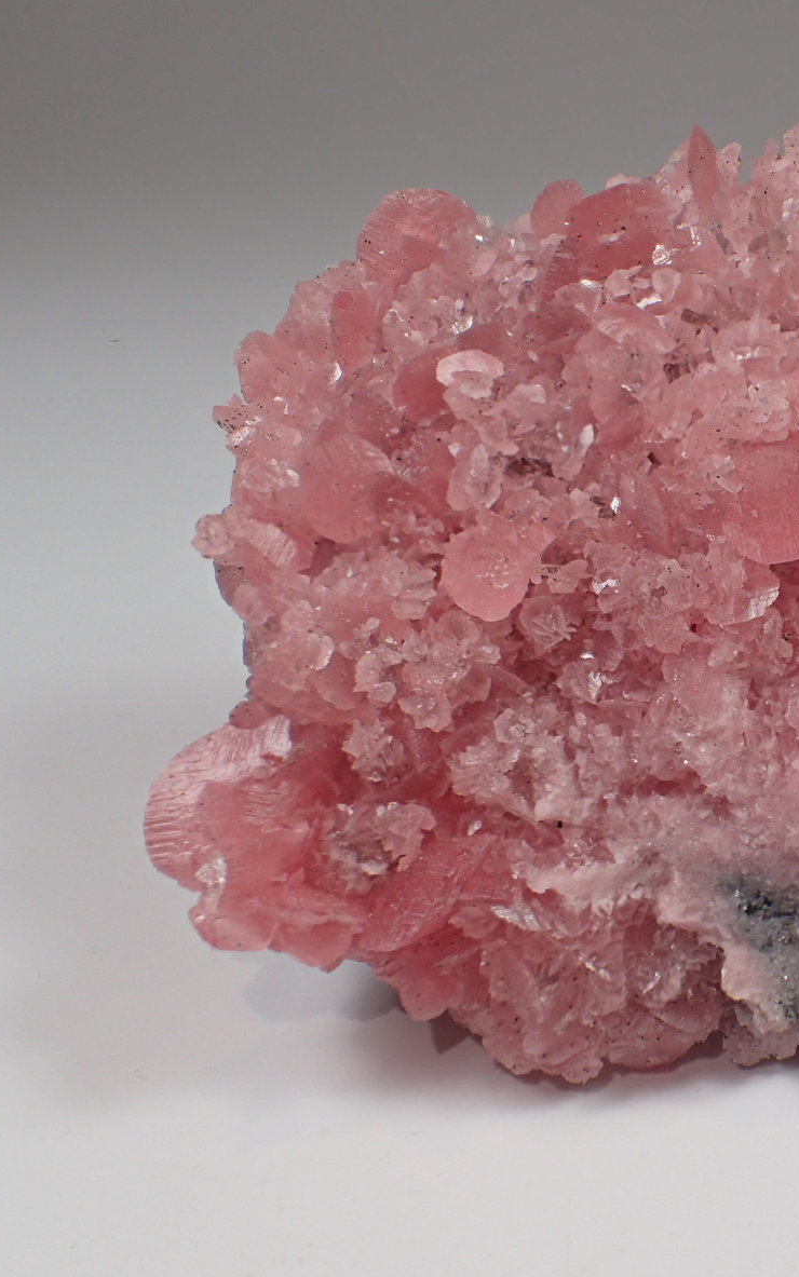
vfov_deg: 46.2
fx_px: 1497
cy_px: 639
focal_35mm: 43
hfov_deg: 28.1
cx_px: 802
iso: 100
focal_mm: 5.5
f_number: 3.2
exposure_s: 1/160
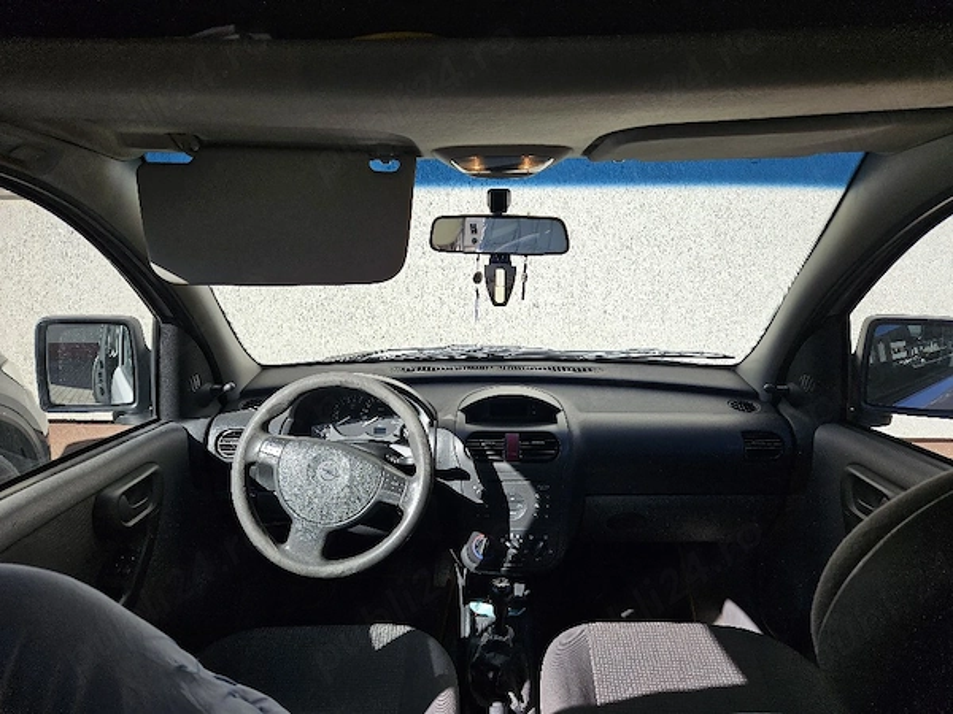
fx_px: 633
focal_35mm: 23
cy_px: 357
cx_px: 476
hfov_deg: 73.9
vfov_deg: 58.9
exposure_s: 1/1111
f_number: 1.8
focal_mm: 5.4
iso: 25
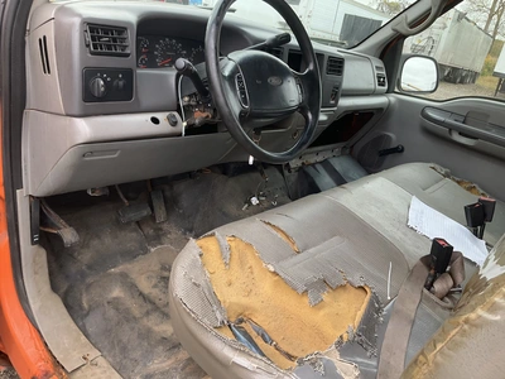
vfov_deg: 48.2
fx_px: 423
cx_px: 252
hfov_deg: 61.7
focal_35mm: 29
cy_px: 190
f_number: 1.8
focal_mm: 3
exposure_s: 1/122
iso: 32
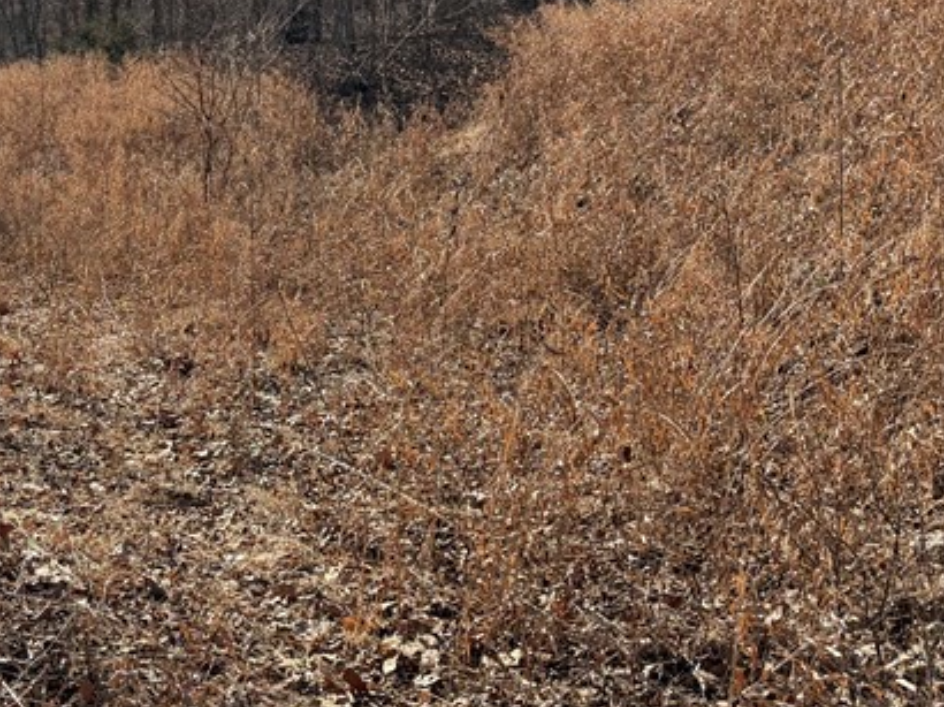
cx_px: -81
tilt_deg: -2.3
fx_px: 1635
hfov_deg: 29.2
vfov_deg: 24.2
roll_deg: +1.0
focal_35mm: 60
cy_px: 212
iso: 100
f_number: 1.78
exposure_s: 1/3953
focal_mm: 6.76
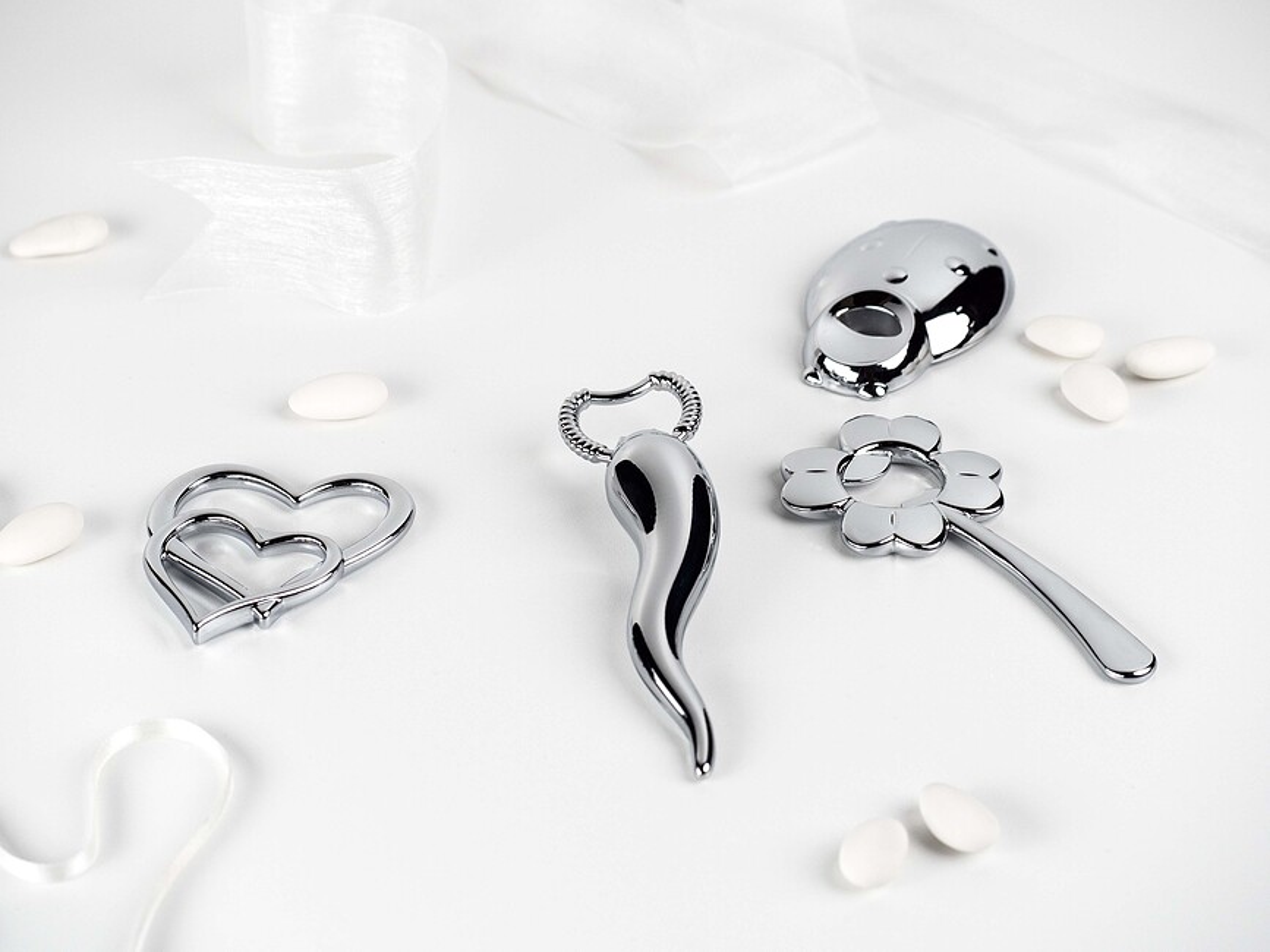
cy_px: 476
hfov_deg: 16.4
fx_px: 4402
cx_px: 635
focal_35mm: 120
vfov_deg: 12.3
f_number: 5
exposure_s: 1/500
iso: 200
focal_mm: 60
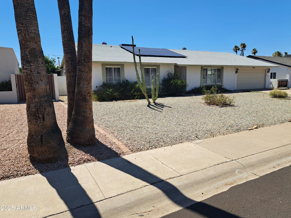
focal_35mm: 24
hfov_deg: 71.6
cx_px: 146
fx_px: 202
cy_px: 109
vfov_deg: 56.8
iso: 50
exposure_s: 1/902
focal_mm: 5.23
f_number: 1.8
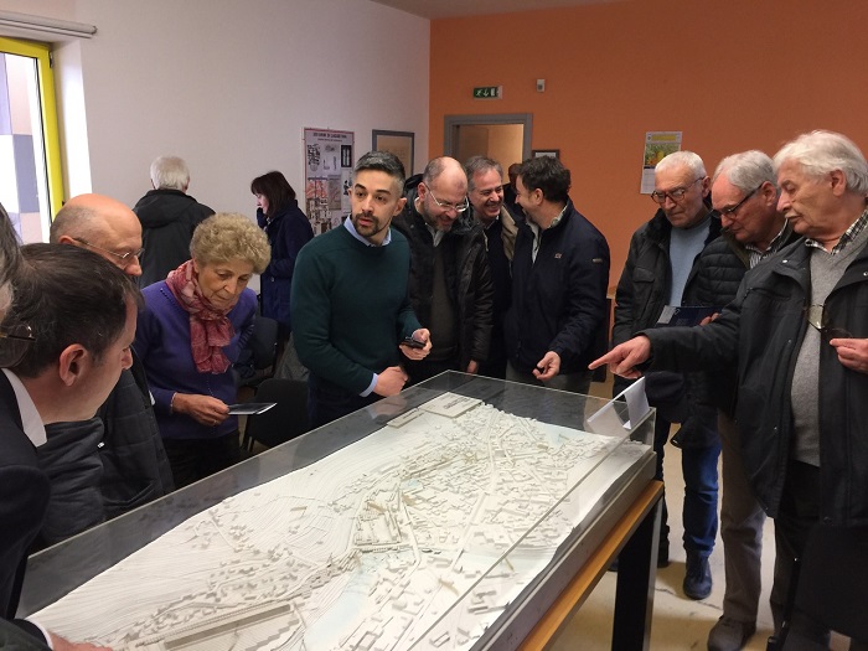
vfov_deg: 48.2
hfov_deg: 61.7
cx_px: 434
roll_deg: -0.9
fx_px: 727
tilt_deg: -10.8
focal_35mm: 29
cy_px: 326
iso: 64
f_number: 2.2
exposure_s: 1/33
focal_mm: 4.15
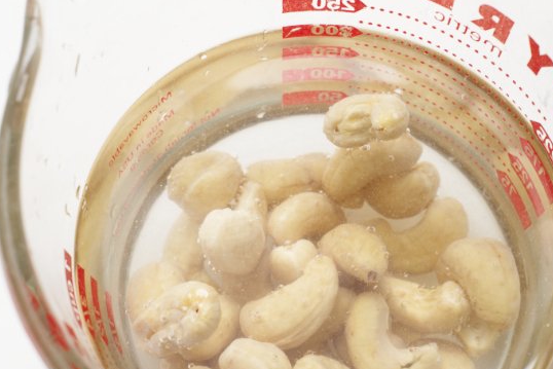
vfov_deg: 8.8
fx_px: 2397
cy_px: 269
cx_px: 314
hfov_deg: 13.2
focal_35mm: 156
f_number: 8
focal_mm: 70
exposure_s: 1/160
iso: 200
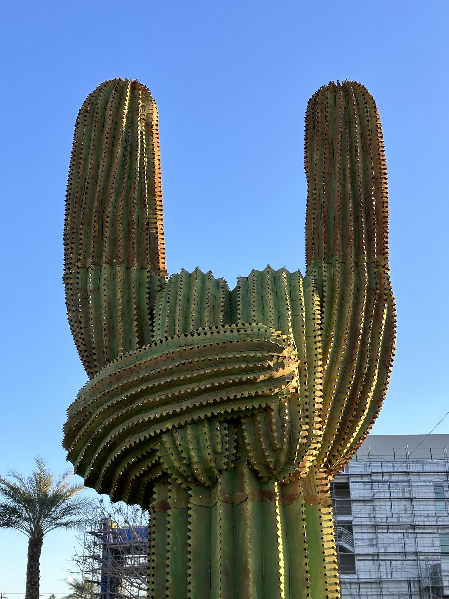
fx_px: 830
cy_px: 300
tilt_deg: +22.0
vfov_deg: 39.7
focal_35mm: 48
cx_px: 224
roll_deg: +0.6
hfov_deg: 30.3
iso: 64
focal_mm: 6.86
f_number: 1.78
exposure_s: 1/962
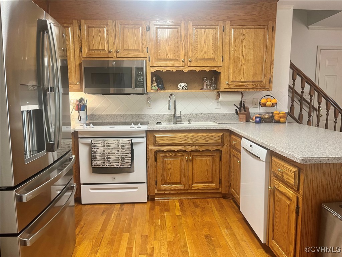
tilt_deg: -7.6
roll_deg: -0.1
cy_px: 128
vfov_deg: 53.1
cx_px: 171
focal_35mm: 26
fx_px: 257
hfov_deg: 67.3
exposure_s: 1/60
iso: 125
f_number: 1.6
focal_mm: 5.1
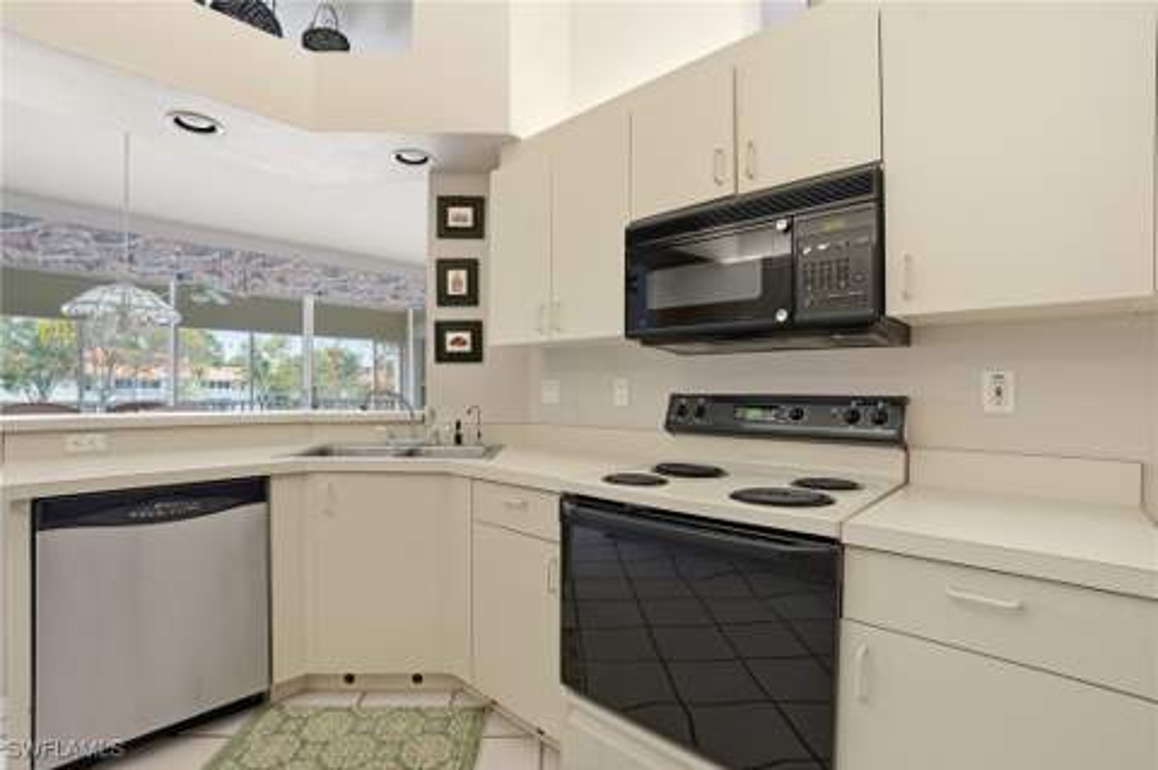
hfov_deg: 96.8
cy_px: 385
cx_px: 579
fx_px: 514
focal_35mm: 16
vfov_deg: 73.6
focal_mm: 16
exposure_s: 1/60
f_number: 9
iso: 400
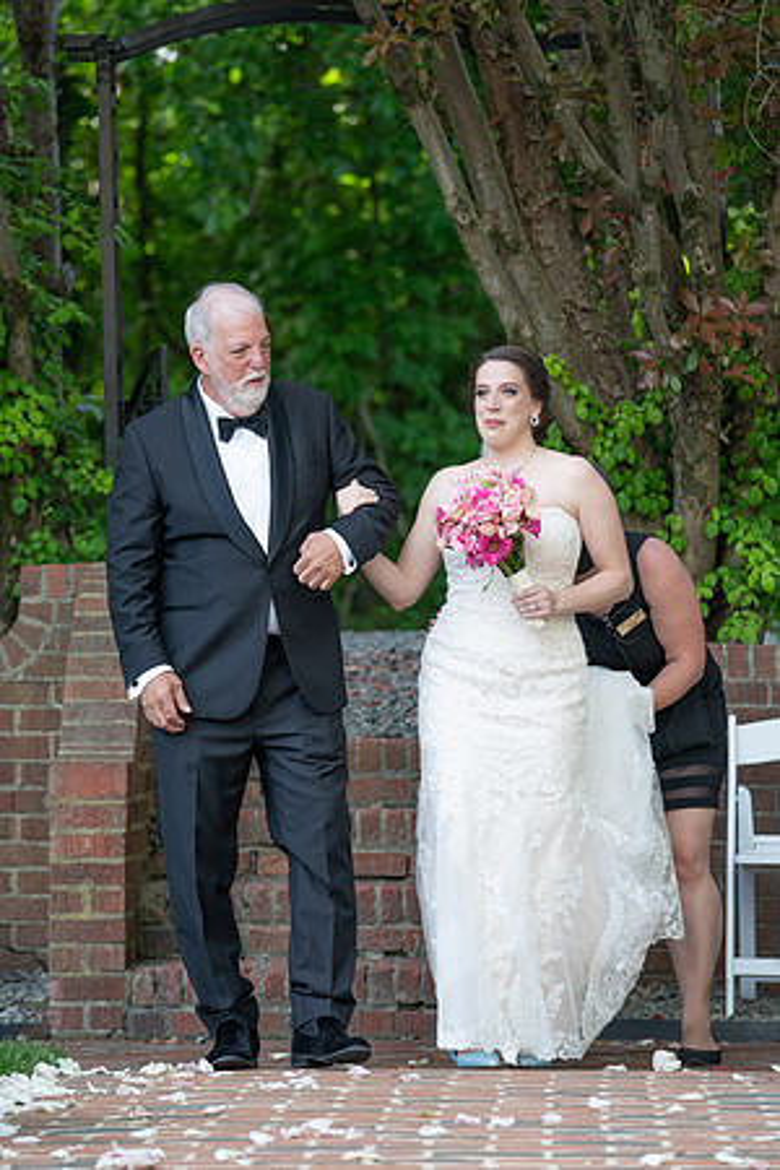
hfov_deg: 9.1
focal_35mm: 150
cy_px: 585
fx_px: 4875
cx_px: 390
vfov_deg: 13.7
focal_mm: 150
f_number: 4
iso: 250
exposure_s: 1/200
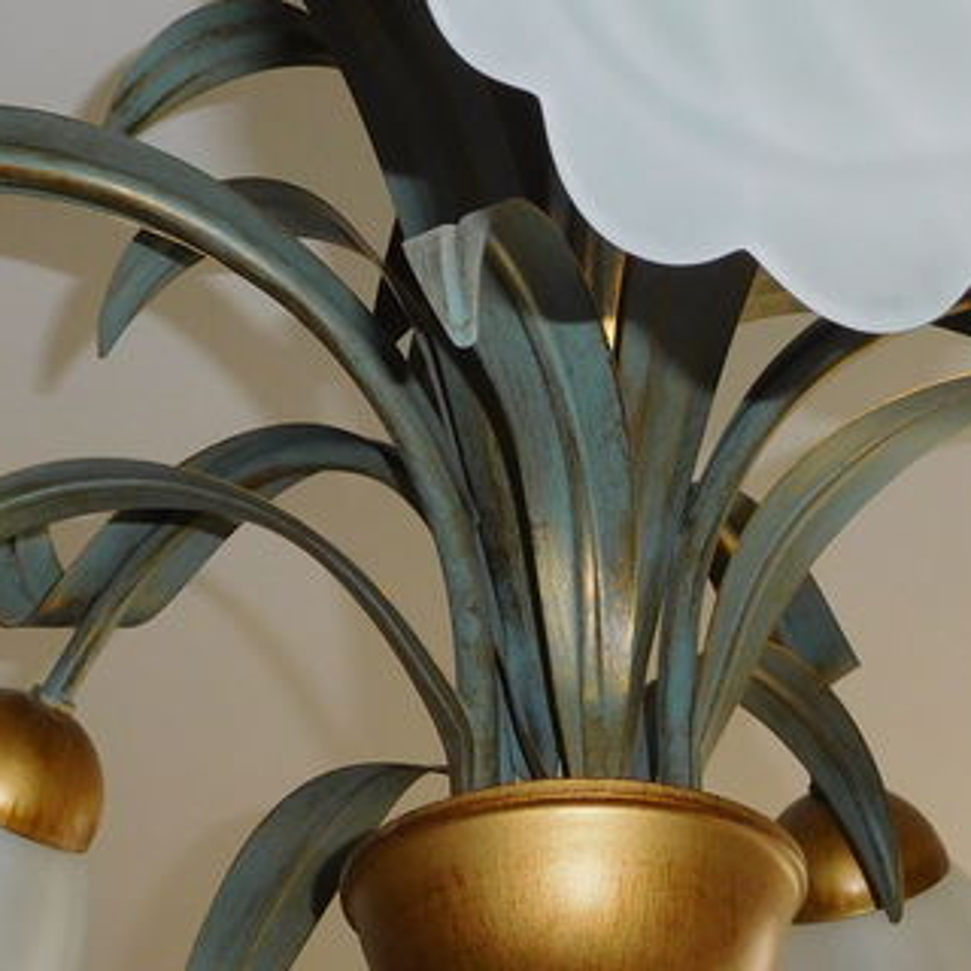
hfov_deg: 24.9
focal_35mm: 69
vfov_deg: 25.0
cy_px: 385
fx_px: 2190
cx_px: 634
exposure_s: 1/30
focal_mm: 4.5
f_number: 3.4
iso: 200
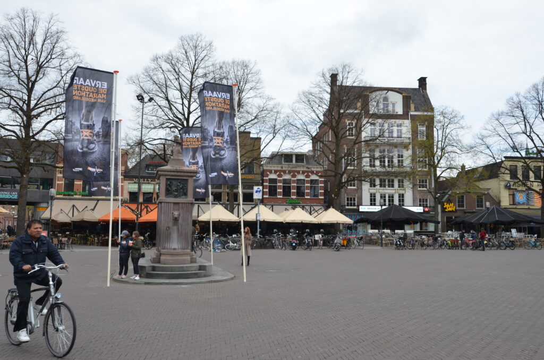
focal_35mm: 30
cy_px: 180
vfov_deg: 43.4
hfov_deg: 62.0
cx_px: 272
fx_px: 452
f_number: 7.1
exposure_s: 1/200
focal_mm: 20
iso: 200
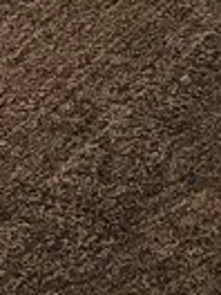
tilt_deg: -12.4
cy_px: -802
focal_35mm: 218
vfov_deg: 7.2
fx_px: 1856
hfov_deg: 6.7
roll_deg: +0.1
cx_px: -143
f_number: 1.8
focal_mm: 3.99
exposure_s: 1/60
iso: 25
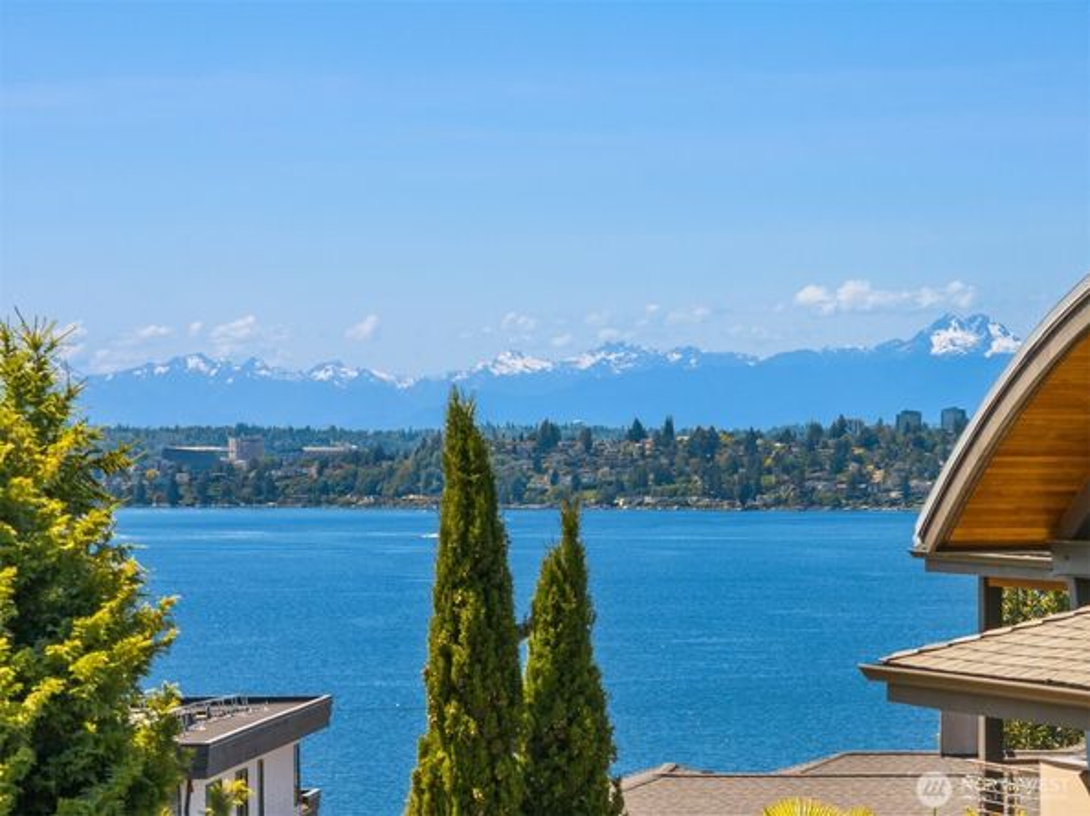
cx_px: 545
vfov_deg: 8.9
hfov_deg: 11.9
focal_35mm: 166
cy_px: 408
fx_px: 5225
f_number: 3.4
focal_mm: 30.71
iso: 100
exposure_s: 1/500
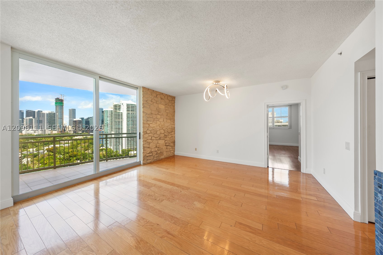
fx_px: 128
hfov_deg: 112.6
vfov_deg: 90.1
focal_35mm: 12
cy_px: 128
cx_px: 192
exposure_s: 1/4
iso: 100
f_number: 8
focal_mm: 12
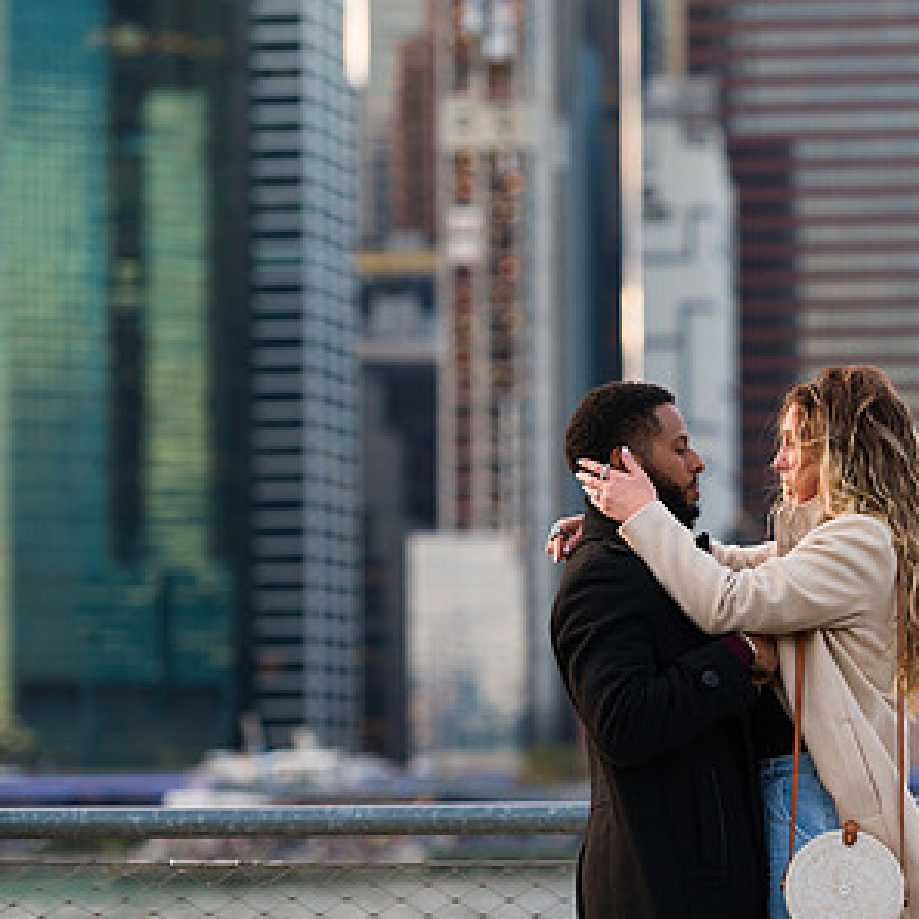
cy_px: 446
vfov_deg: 8.8
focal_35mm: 199
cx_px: 820
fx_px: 5977
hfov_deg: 8.8
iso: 200
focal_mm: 120
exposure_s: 1/320
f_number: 3.2
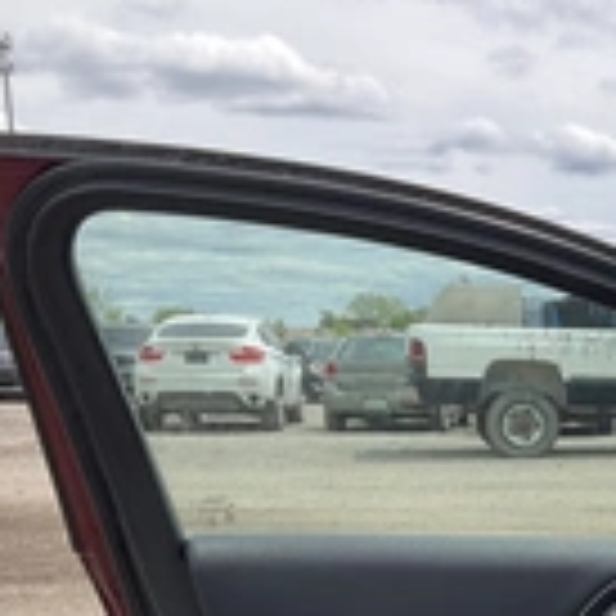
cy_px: 661
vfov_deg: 21.9
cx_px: 697
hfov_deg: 21.7
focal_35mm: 75
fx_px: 1510
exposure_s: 1/1279
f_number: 1.8
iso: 25
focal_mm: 3
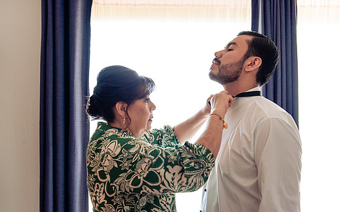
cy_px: 111
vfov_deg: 32.0
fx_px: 370
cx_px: 166
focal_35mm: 40
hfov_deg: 49.3
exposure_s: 1/160
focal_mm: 32
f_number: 3.5
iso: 800
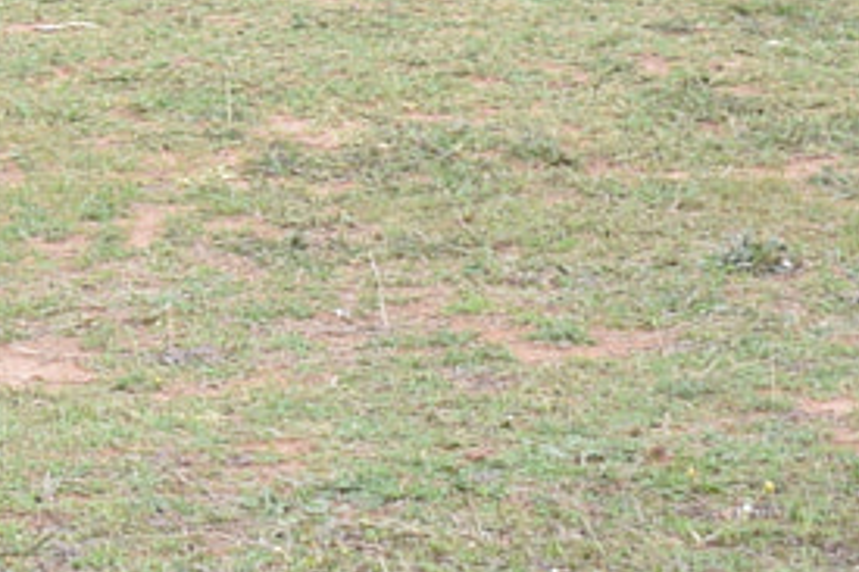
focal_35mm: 480
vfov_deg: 2.8
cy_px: -703
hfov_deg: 4.2
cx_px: -1615
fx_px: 11444
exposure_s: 1/160
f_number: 5.6
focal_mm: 55
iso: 100
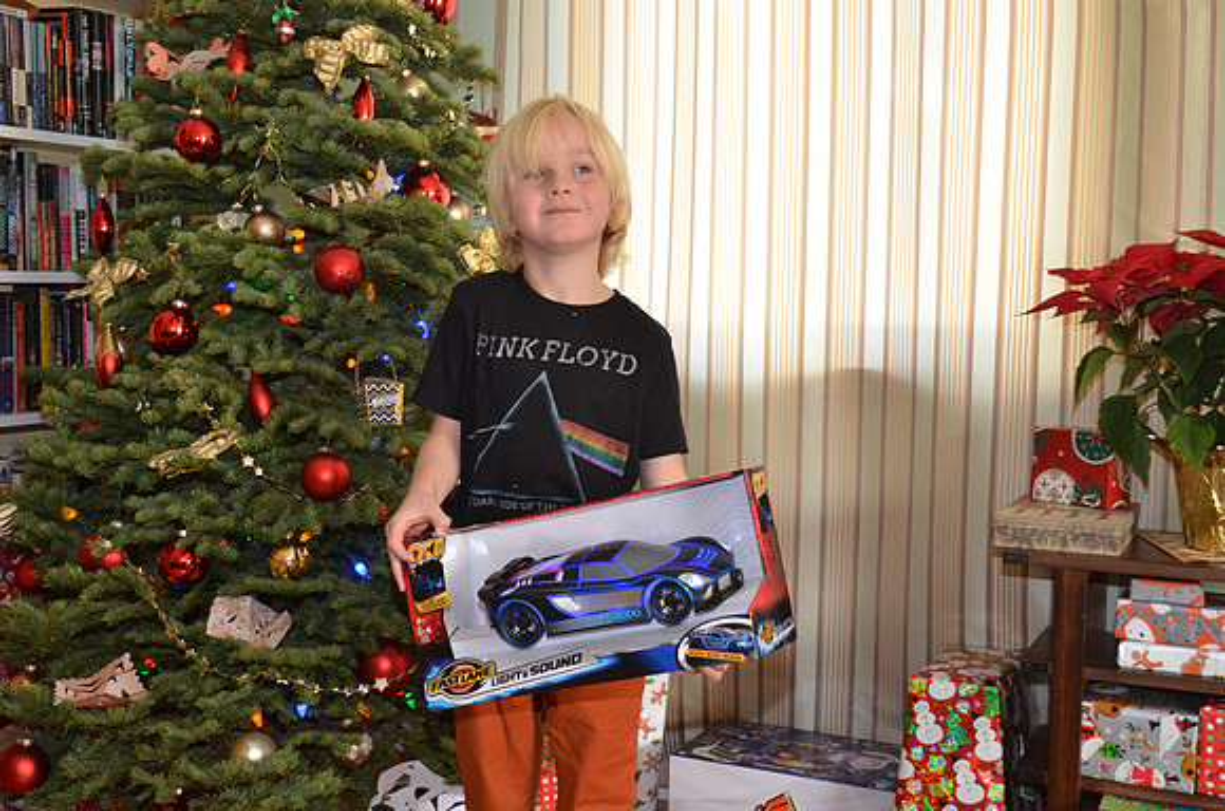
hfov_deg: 43.7
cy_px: 406
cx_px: 612
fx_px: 1528
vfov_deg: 29.7
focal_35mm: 45
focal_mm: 30
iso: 800
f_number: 4.2
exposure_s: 1/60
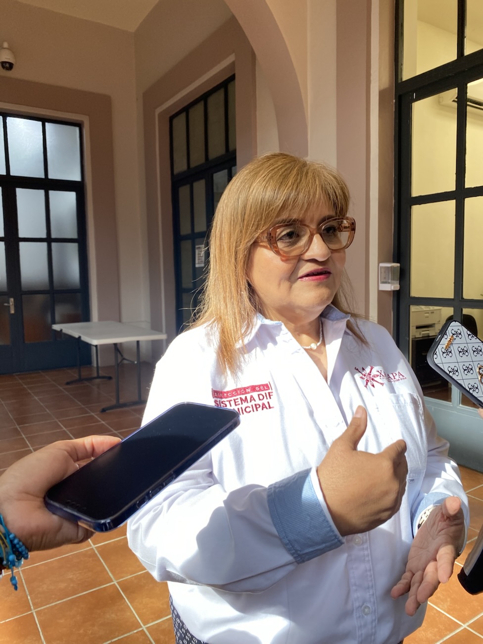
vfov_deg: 67.3
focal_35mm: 26
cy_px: 322
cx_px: 242
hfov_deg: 53.1
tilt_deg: -4.4
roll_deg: +0.4
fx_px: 483
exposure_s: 1/120
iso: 64
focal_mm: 4.25
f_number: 1.8
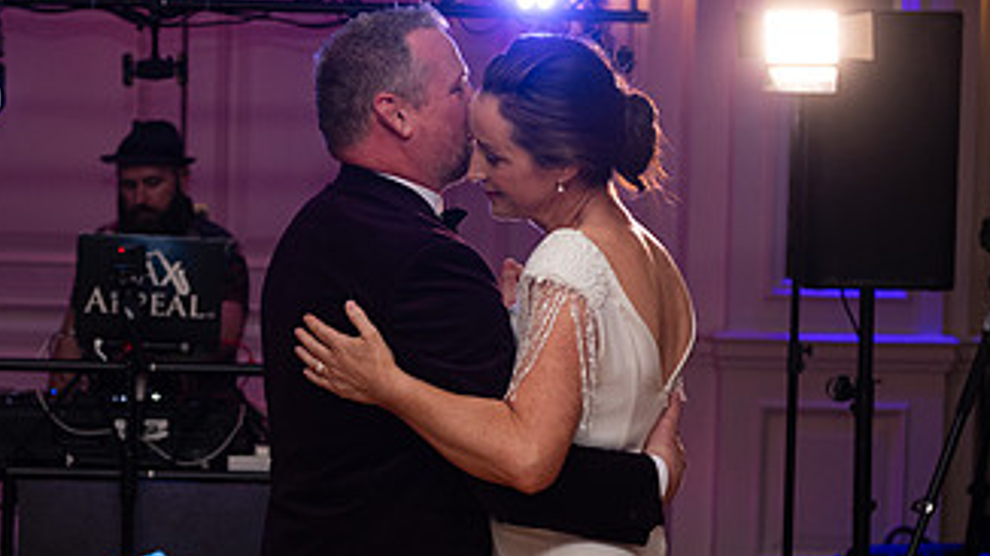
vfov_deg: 10.8
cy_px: 403
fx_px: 2939
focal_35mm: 112
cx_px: 328
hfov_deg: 19.1
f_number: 3.5
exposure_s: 1/160
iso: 640
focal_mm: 60
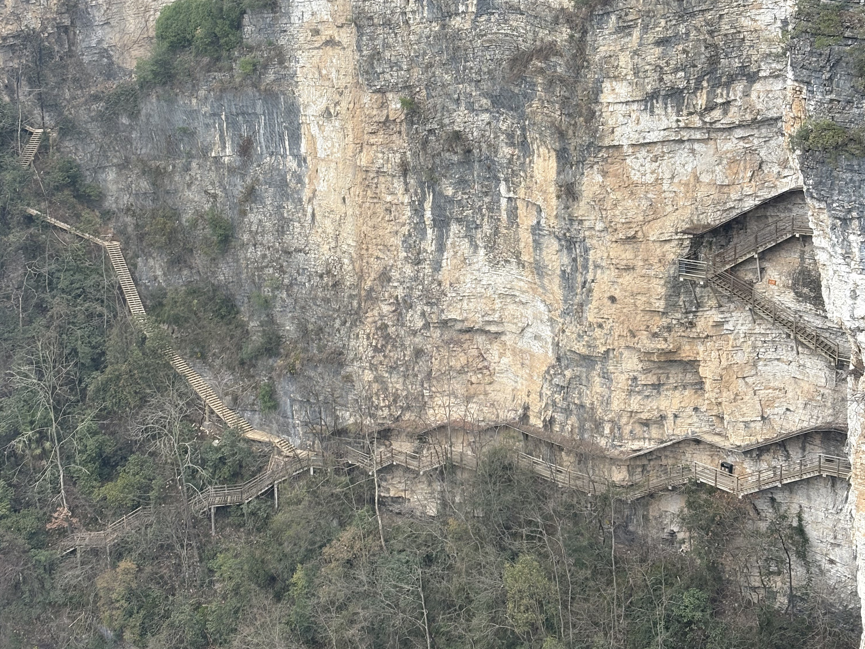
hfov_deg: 27.8
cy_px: 169
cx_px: 436
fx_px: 1749
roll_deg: +0.0
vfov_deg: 20.9
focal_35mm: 70
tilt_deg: -13.2
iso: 32
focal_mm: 5.96
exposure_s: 1/492
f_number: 1.6
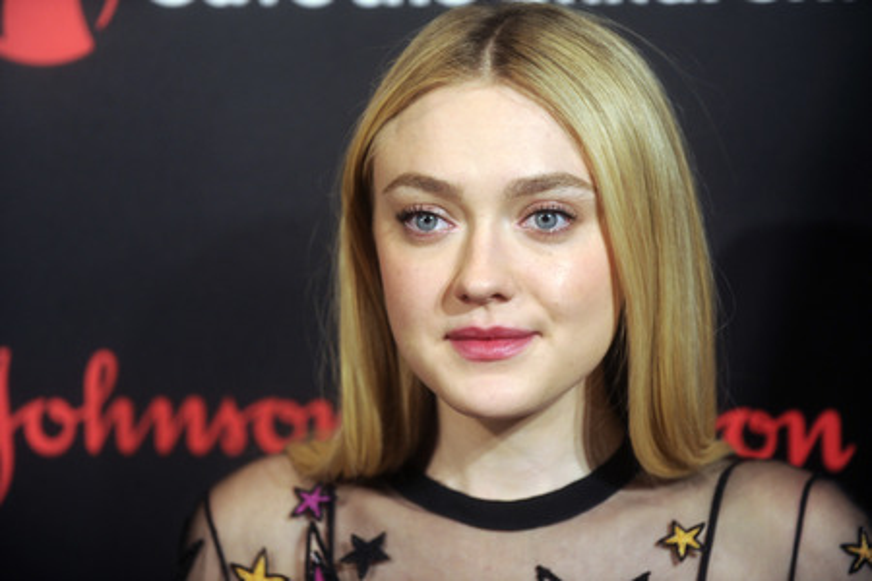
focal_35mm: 155
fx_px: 3754
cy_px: 290
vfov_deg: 8.9
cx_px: 436
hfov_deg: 13.2
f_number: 4
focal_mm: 155
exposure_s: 1/320
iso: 1600
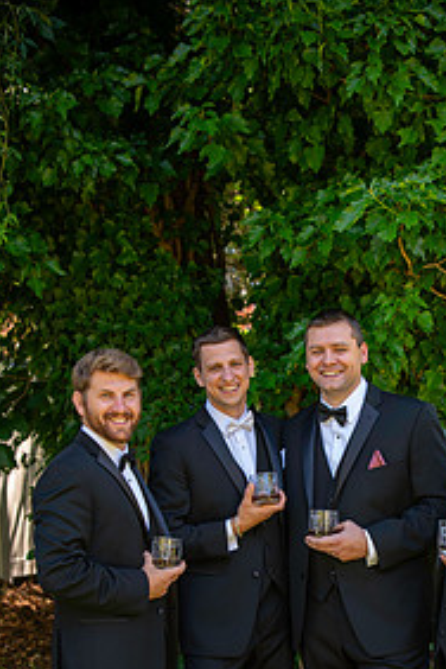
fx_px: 948
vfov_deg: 38.0
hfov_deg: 26.3
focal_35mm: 51
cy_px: 491
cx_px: 304
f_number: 2.8
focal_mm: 32
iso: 100
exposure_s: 1/125
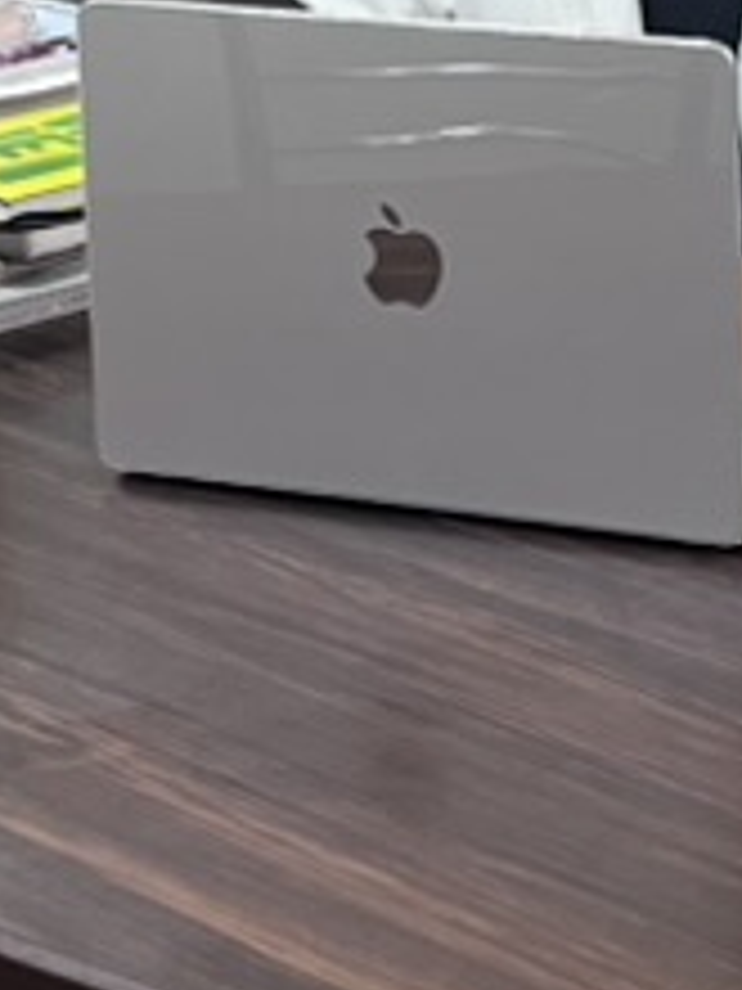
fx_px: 3458
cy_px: -392
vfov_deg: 15.3
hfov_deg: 12.2
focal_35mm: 121
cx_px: 567
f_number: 1.6
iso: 160
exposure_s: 1/50
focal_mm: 5.1
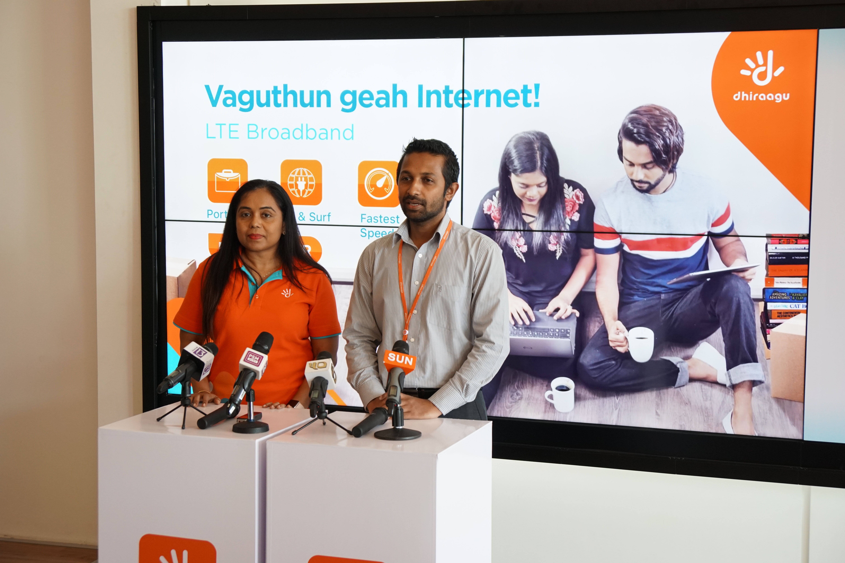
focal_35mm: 63
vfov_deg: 21.6
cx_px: 422
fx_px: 1479
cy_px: 282
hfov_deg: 31.9
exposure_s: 1/160
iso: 800
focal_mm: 42
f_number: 4
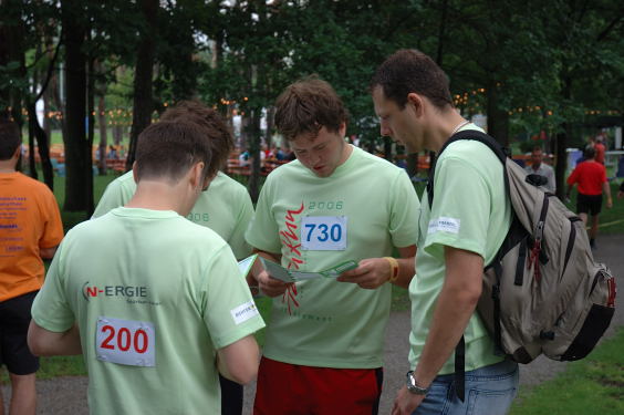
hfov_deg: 30.5
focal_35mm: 66
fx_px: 1143
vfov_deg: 20.6
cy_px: 208
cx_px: 312
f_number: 4.5
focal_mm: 44
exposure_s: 1/90
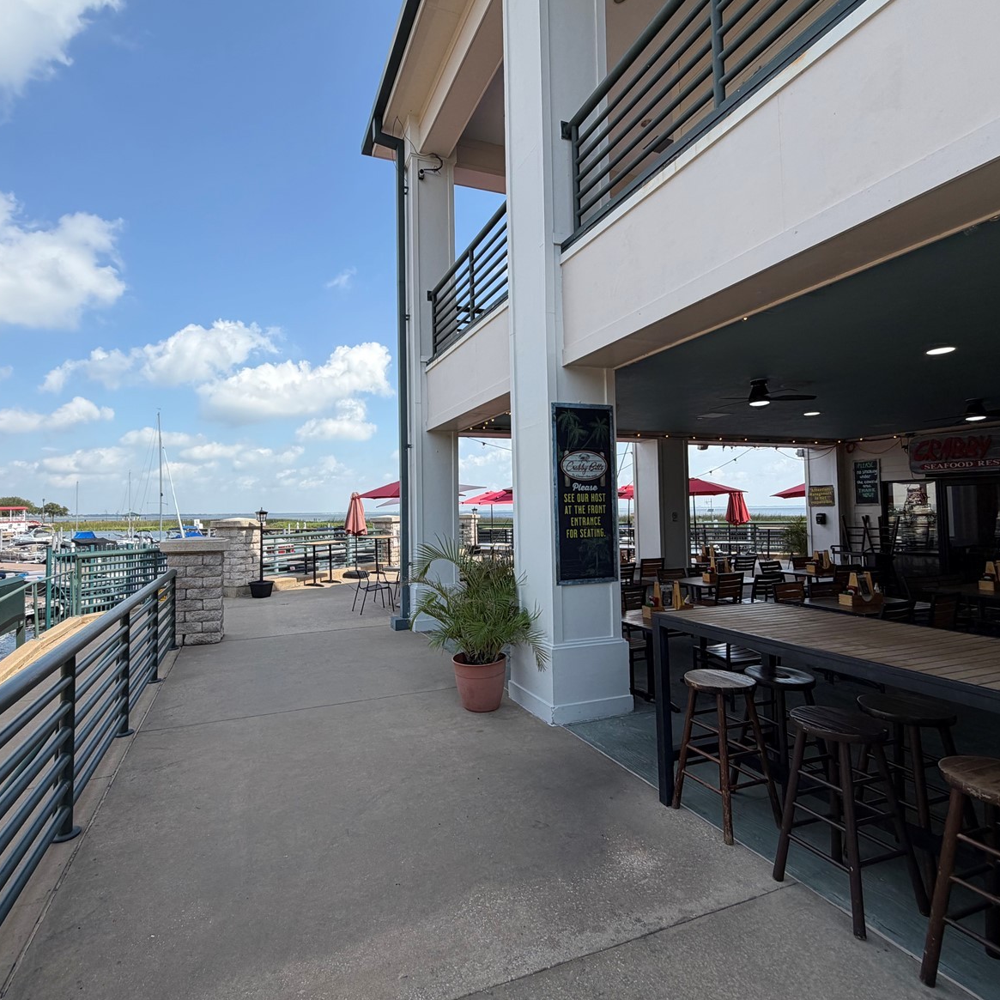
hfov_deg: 83.6
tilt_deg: +3.1
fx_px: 556
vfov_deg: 83.9
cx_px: 441
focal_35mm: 17
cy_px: 487
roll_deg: +1.1
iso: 32
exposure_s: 1/770
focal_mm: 2.22
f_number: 2.2
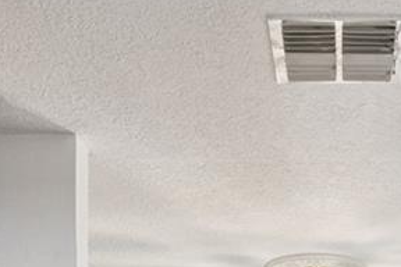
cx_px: 329
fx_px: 991
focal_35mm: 89
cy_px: 549
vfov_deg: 13.1
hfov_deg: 22.5
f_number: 9
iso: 2000
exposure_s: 1/50
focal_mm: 16
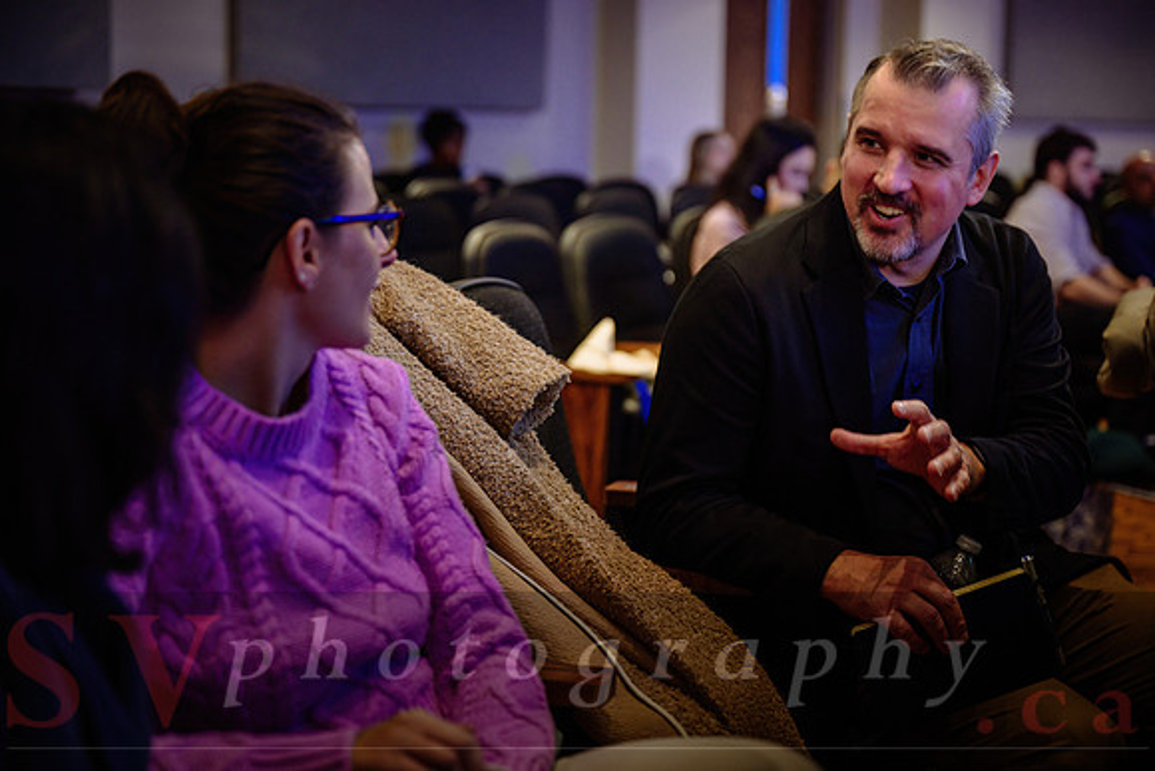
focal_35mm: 65
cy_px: 386
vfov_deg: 20.9
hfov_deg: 31.0
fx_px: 2086
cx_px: 578
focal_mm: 65
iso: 1600
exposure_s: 1/50
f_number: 2.8
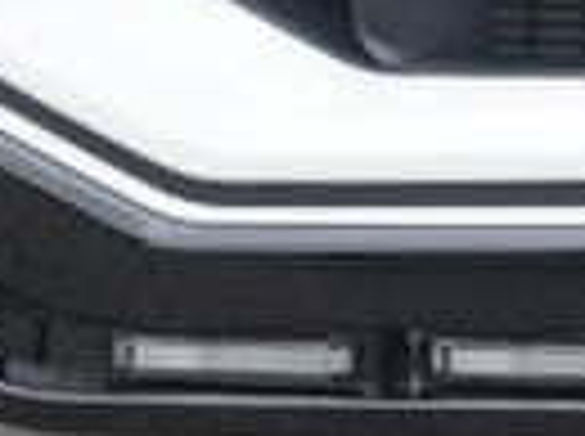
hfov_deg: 6.5
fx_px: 5128
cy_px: 407
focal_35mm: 304
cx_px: -32
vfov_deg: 4.9
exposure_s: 1/160
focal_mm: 40
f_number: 5
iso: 250
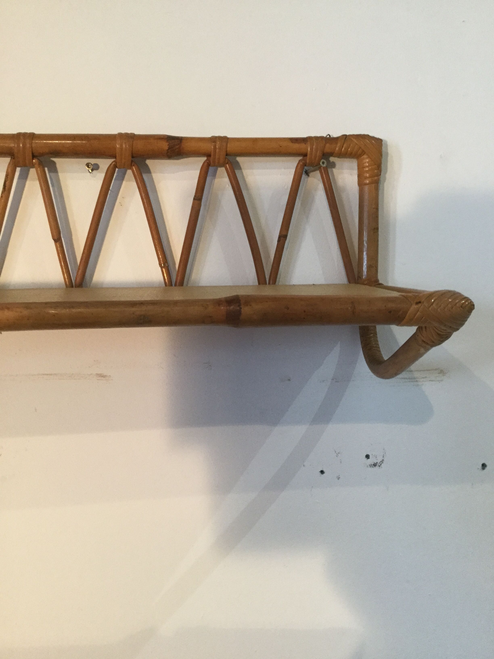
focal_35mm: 31
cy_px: 330
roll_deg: +1.0
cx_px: 247
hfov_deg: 45.4
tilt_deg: -2.2
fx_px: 590
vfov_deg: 58.4
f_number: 2.4
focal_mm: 3.3
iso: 160
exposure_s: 1/33
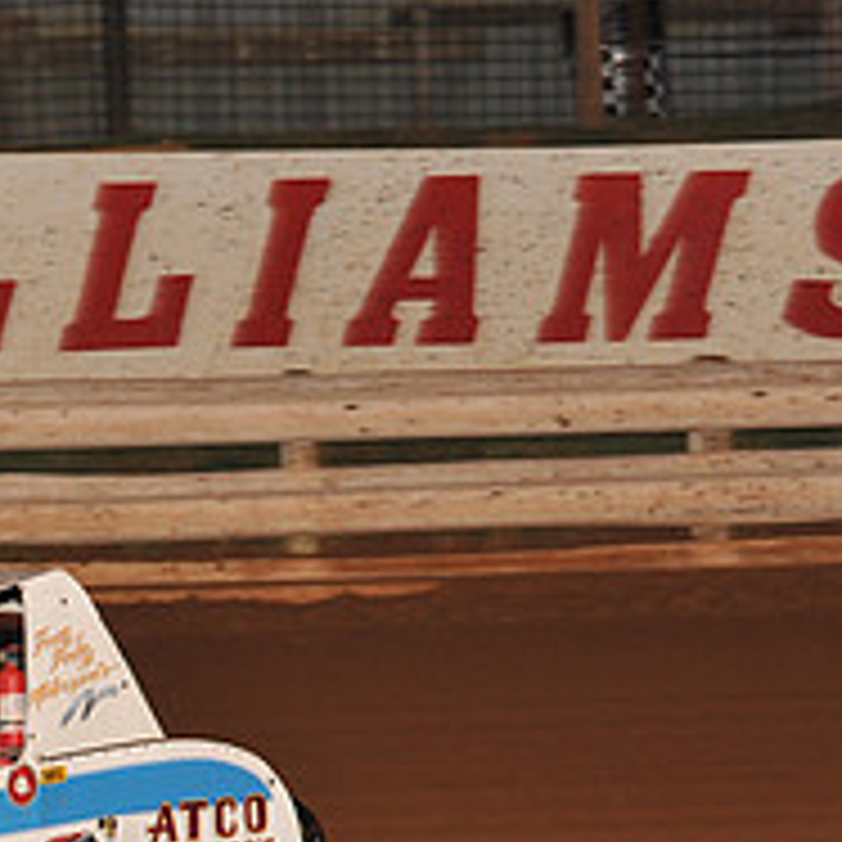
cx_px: -297
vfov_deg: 6.3
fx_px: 7623
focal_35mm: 277
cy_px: 806
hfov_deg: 6.3
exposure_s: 1/250
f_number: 6.3
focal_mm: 105
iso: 800
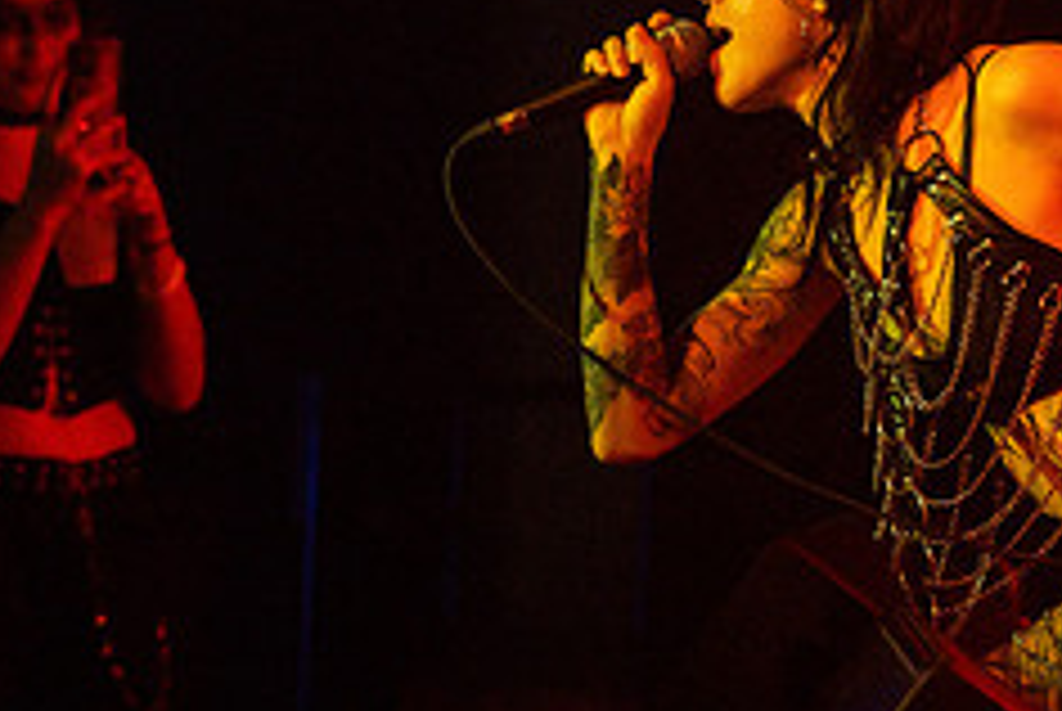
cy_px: 371
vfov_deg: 8.0
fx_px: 5080
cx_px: 558
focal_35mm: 172
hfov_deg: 11.9
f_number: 2.8
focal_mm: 70
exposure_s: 1/320
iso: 3200
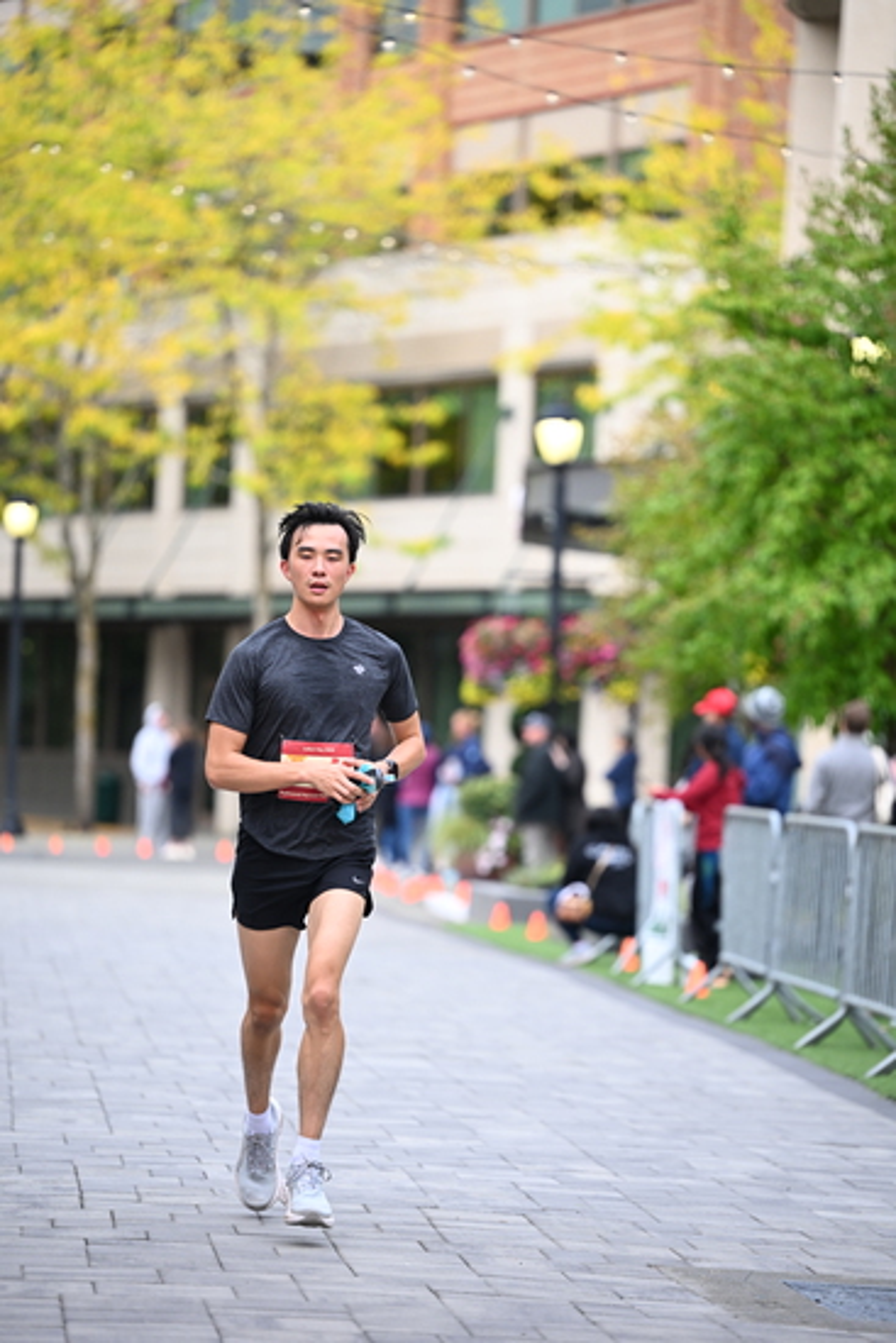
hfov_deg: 9.2
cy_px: 672
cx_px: 448
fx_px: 5596
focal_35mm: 150
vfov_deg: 13.7
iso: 1000
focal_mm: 150
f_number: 2.8
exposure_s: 1/1600
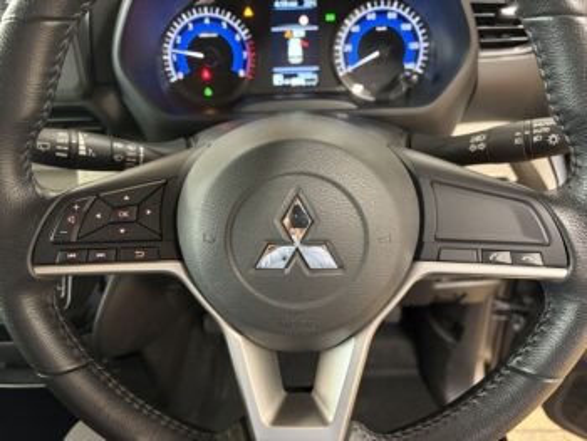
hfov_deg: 67.3
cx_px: 294
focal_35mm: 26
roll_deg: +4.7
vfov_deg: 53.1
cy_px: 220
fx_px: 441
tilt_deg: -41.0
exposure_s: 1/32
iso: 500
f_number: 1.6
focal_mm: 5.96
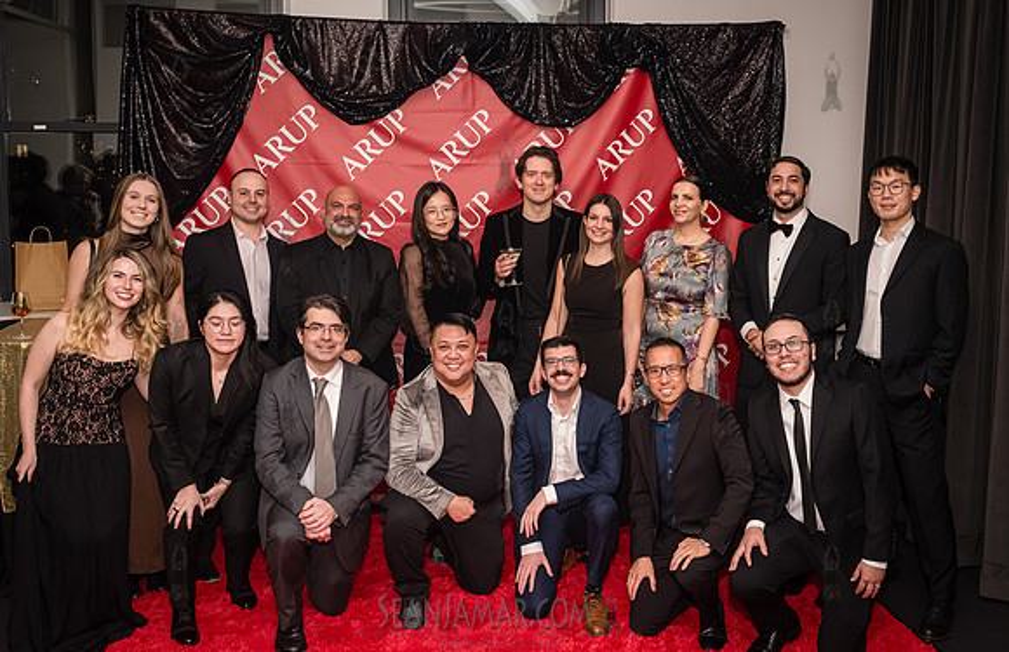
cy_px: 282
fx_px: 1078
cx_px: 554
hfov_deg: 50.1
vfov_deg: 33.6
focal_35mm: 39
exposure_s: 1/400
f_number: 5
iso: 8000
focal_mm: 35
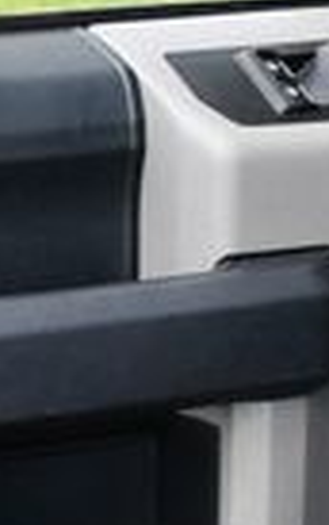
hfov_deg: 7.5
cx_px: -260
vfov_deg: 12.0
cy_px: 602
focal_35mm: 171
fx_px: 2445
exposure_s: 1/250
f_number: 4
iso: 400
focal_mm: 18
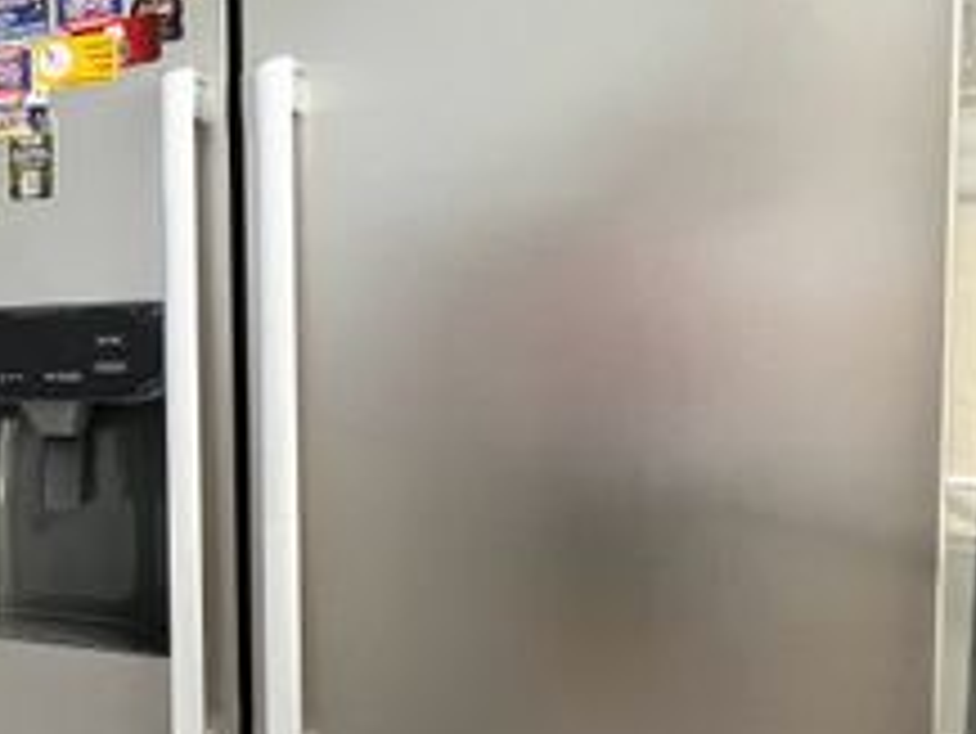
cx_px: -313
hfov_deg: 33.3
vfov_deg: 36.0
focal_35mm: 40
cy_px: 378
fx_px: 1128
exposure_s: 1/99
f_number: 1.8
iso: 125
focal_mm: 1.57
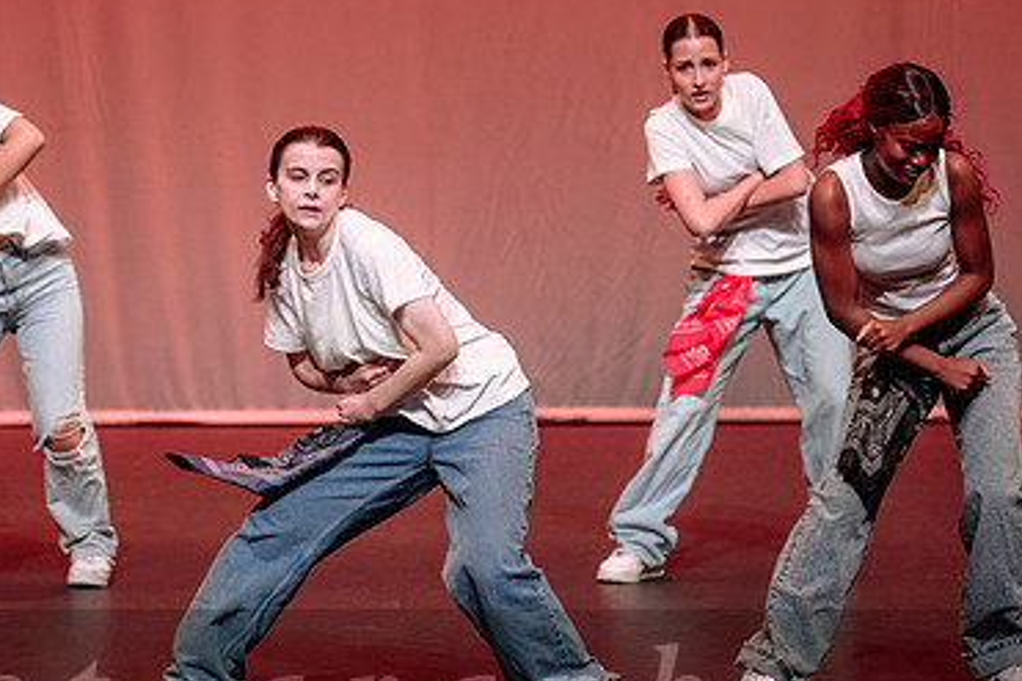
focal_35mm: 247
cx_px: 245
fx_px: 7009
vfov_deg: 5.6
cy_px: 258
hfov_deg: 8.3
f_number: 2.8
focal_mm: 135
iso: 1250
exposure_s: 1/500
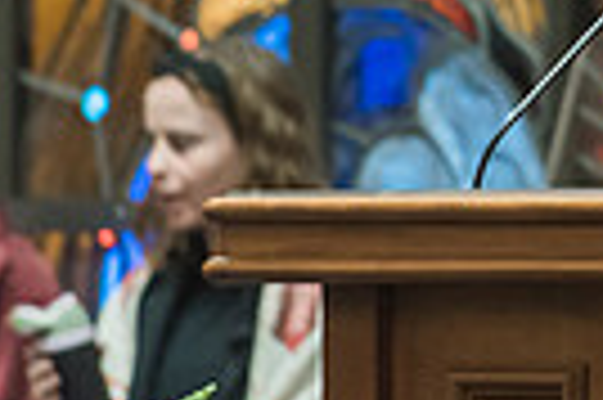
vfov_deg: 1.5
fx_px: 15107
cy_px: -364
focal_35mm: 903
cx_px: 1113
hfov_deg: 2.3
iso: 1250
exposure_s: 1/125
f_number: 2.8
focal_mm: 200
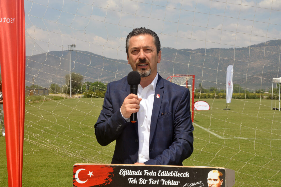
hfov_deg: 27.0
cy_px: 94
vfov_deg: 18.1
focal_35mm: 75
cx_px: 140
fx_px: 585
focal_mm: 50
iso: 250
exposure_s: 1/200
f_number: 14
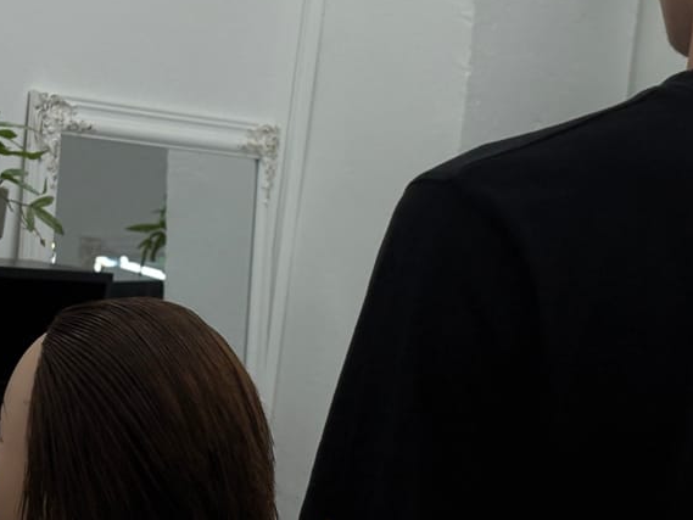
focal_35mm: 137
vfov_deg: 10.8
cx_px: 177
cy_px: 182
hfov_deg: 14.3
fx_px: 2743
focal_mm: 5.96
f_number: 1.6
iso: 32
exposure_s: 1/791
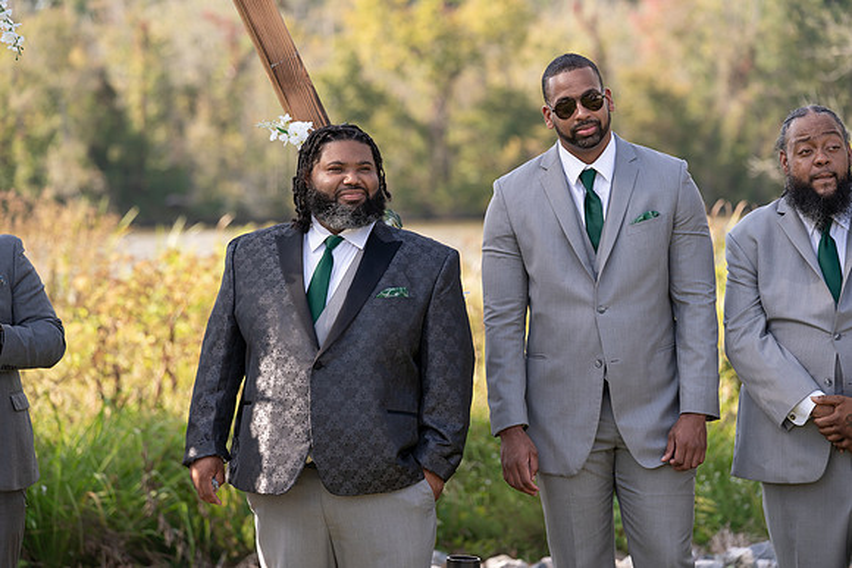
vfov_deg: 11.2
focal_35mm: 123
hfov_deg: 16.6
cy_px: 284
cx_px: 426
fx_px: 2912
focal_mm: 123
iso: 100
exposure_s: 1/250
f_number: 4
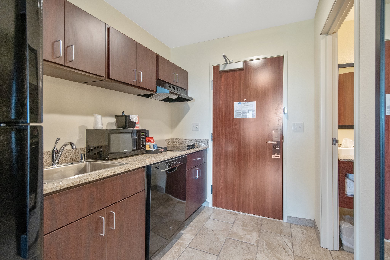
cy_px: 130
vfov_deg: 70.4
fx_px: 184
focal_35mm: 17
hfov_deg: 93.3
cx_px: 195
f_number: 6.3
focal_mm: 17
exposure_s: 1/60
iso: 2500
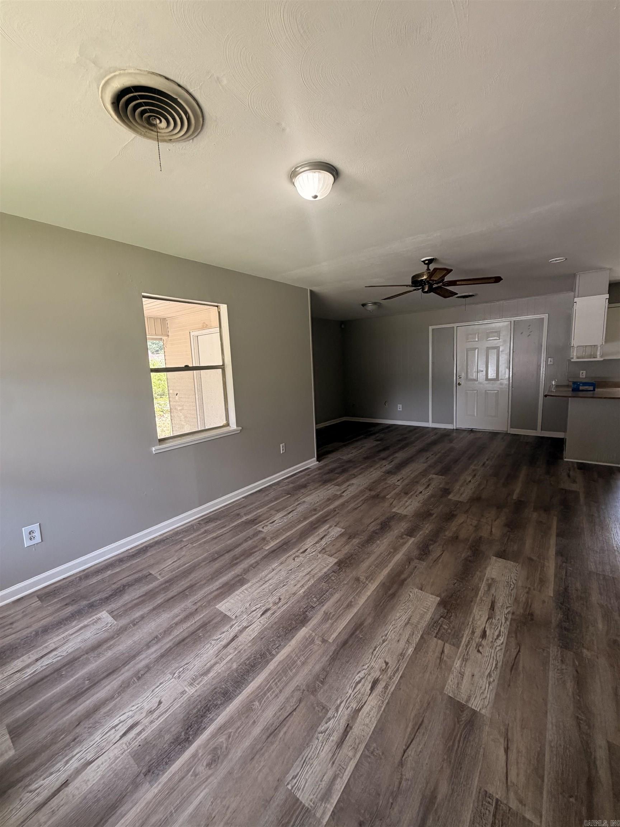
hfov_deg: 85.7
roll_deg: +1.9
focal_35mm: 14
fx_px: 334
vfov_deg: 102.1
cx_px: 310
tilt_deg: -8.5
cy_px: 414
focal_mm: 2.22
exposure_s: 1/121
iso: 160
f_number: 2.2
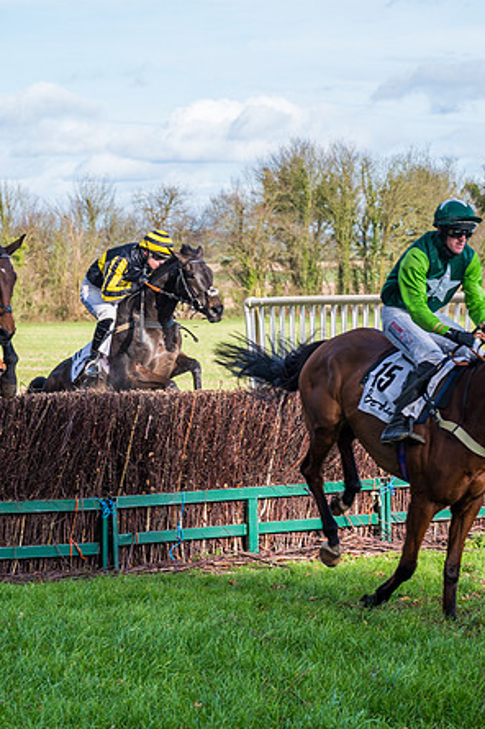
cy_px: 348
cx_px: 186
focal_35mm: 132
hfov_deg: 10.4
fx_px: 2671
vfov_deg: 15.5
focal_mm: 70
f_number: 4
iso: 250
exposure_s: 1/1250
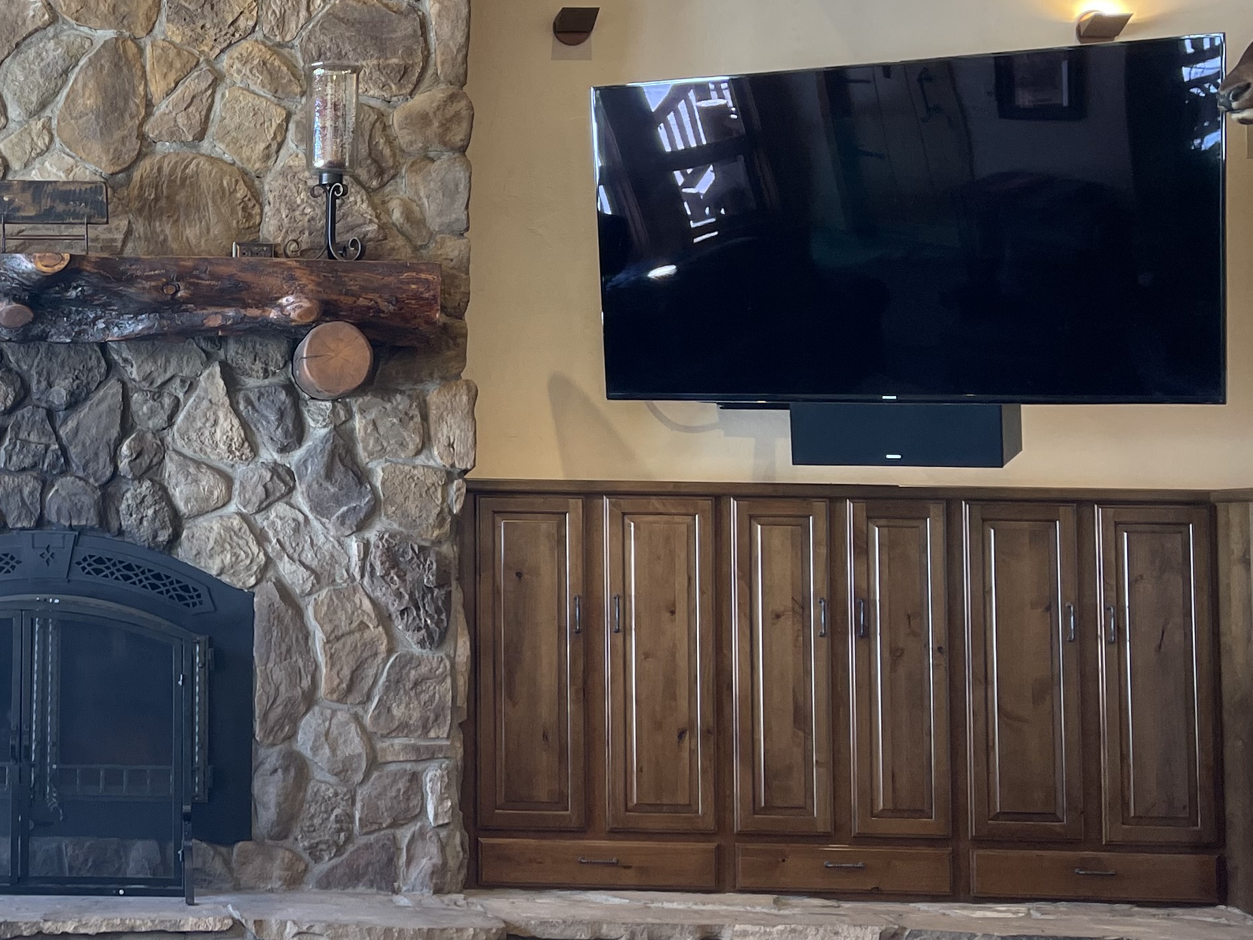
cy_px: 406
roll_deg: -0.4
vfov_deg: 25.6
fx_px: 2063
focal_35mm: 57
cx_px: 94
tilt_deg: +3.4
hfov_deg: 31.9
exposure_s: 1/120
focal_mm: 5.1
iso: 80
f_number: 1.6
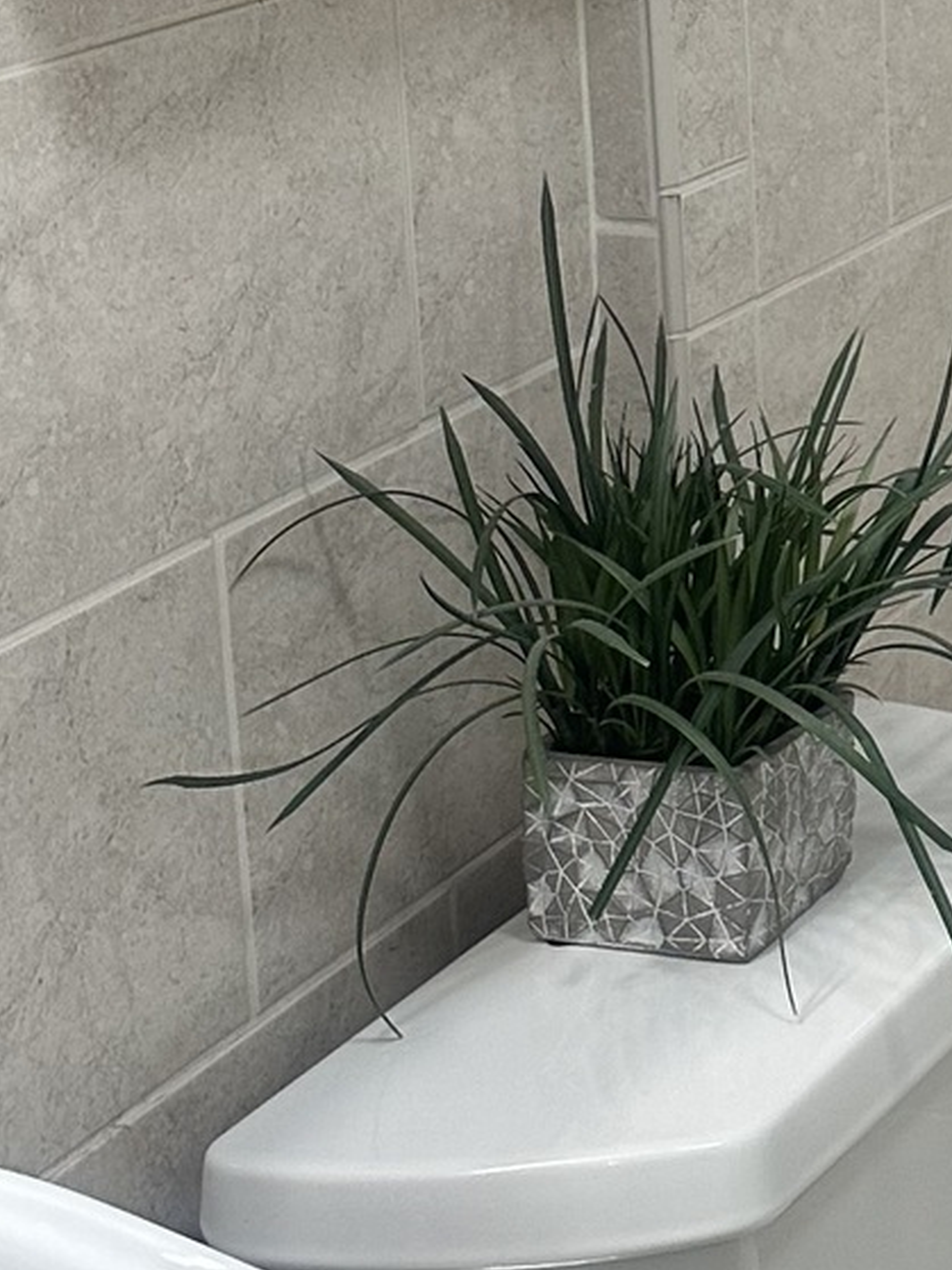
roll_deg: -1.0
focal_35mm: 99
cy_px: -16
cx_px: 1927
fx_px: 3632
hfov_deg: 12.9
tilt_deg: -7.8
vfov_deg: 19.2
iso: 100
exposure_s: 1/120
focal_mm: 6.86
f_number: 1.78
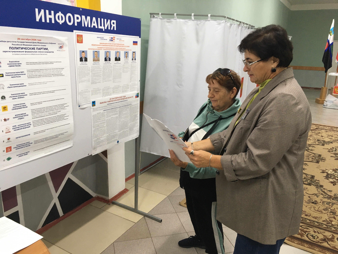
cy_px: 127
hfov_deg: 61.7
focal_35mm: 29
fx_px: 283
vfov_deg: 48.2
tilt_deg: -15.1
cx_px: 169
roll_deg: -1.0
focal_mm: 4.15
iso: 125
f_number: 2.2
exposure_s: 1/33
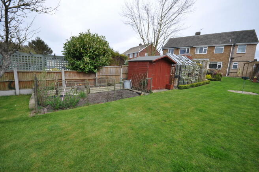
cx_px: 130
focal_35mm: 15
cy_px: 86
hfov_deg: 100.4
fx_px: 108
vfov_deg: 77.2
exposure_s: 1/200
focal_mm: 10
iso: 200
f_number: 7.1
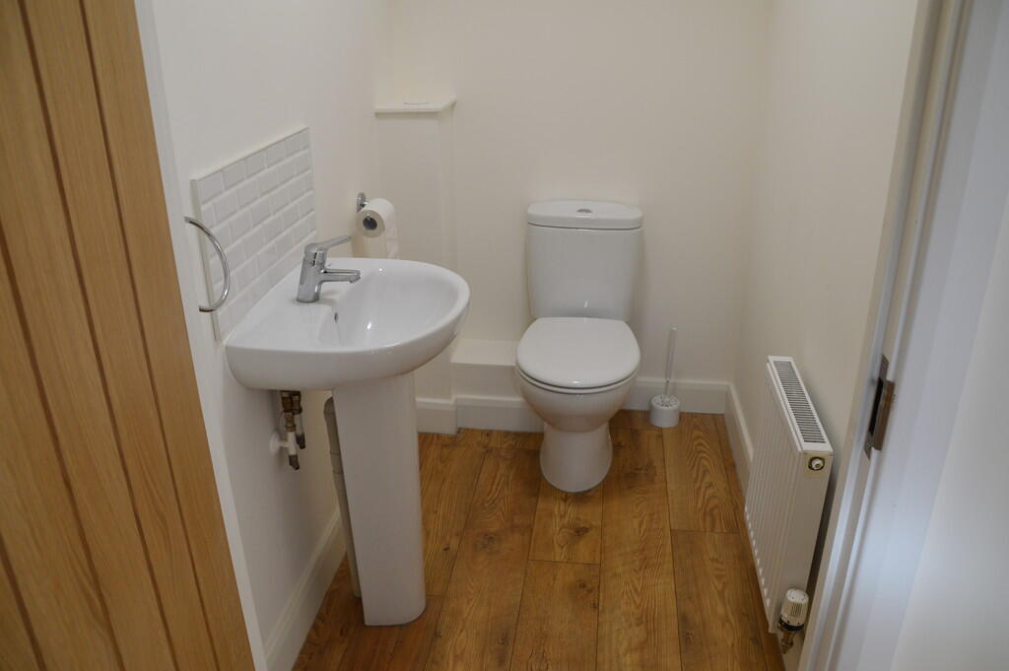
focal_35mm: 27
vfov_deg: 47.9
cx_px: 504
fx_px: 756
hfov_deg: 67.4
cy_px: 336
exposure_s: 1/30
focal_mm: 18
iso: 400
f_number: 7.1
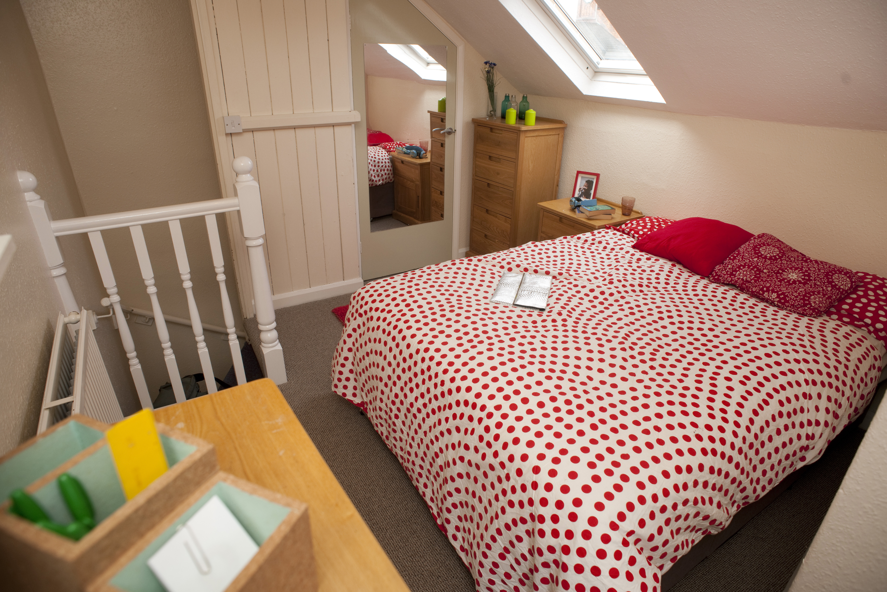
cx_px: 444
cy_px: 296
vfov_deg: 61.9
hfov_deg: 84.0
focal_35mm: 20
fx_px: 493
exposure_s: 1/125
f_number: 5.6
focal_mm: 20
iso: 200
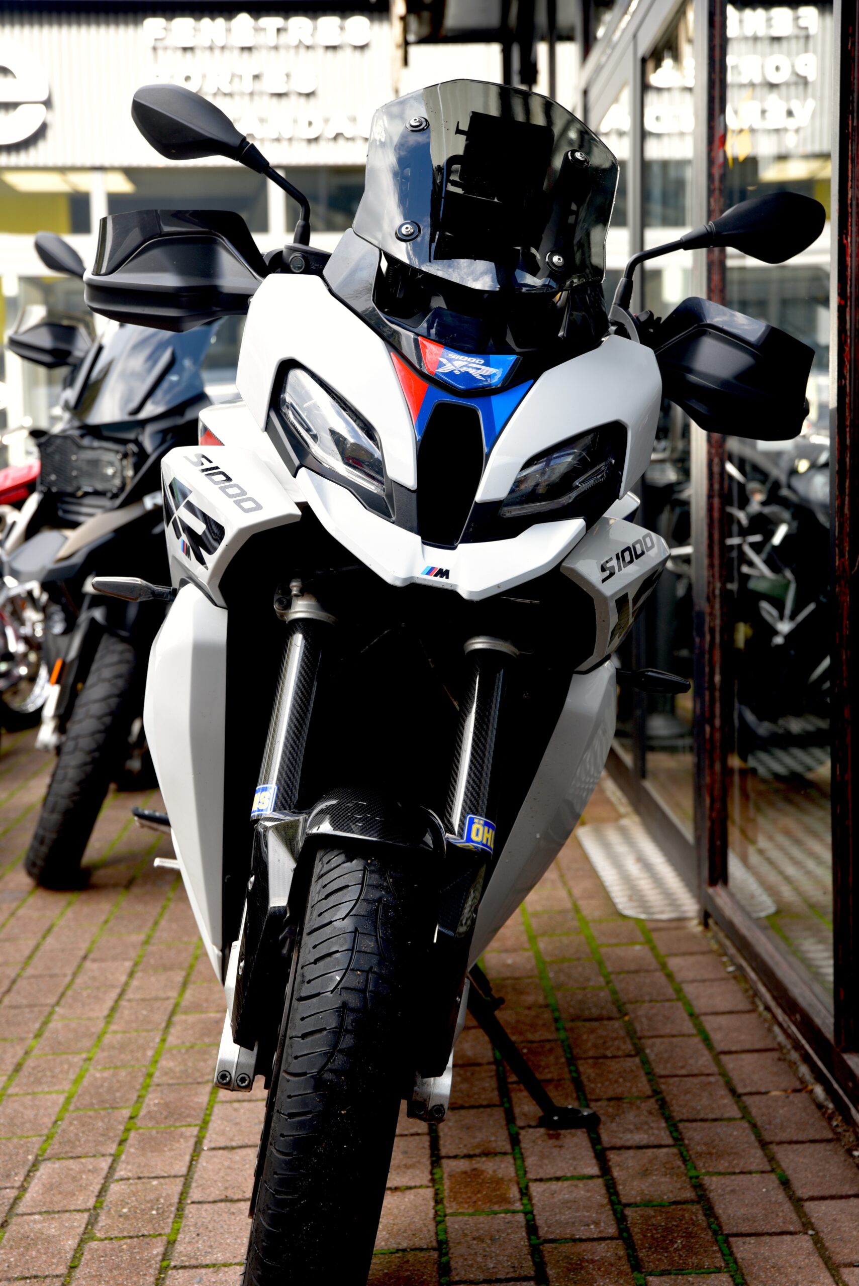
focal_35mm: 62
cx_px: 430
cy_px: 643
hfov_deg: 21.9
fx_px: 2217
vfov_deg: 32.4
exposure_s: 1/100
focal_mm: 62
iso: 200
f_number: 5
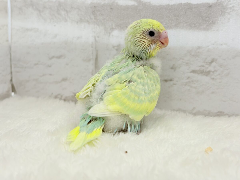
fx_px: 361
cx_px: 120
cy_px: 90
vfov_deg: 28.0
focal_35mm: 52
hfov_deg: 36.8
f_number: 1.6
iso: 80
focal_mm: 5.96
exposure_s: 1/194
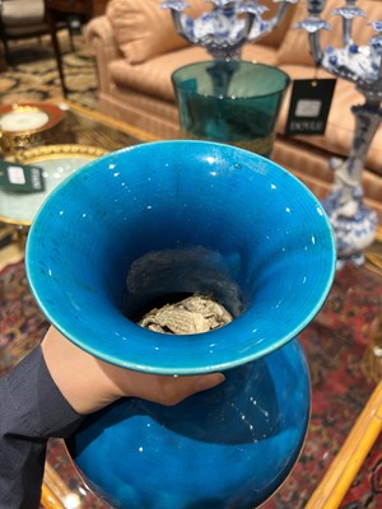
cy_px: 254
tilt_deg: -39.5
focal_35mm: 26
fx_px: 383
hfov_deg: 53.1
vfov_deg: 67.3
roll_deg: +0.6
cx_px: 191
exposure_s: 1/60
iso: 125
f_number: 1.5
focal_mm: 5.7
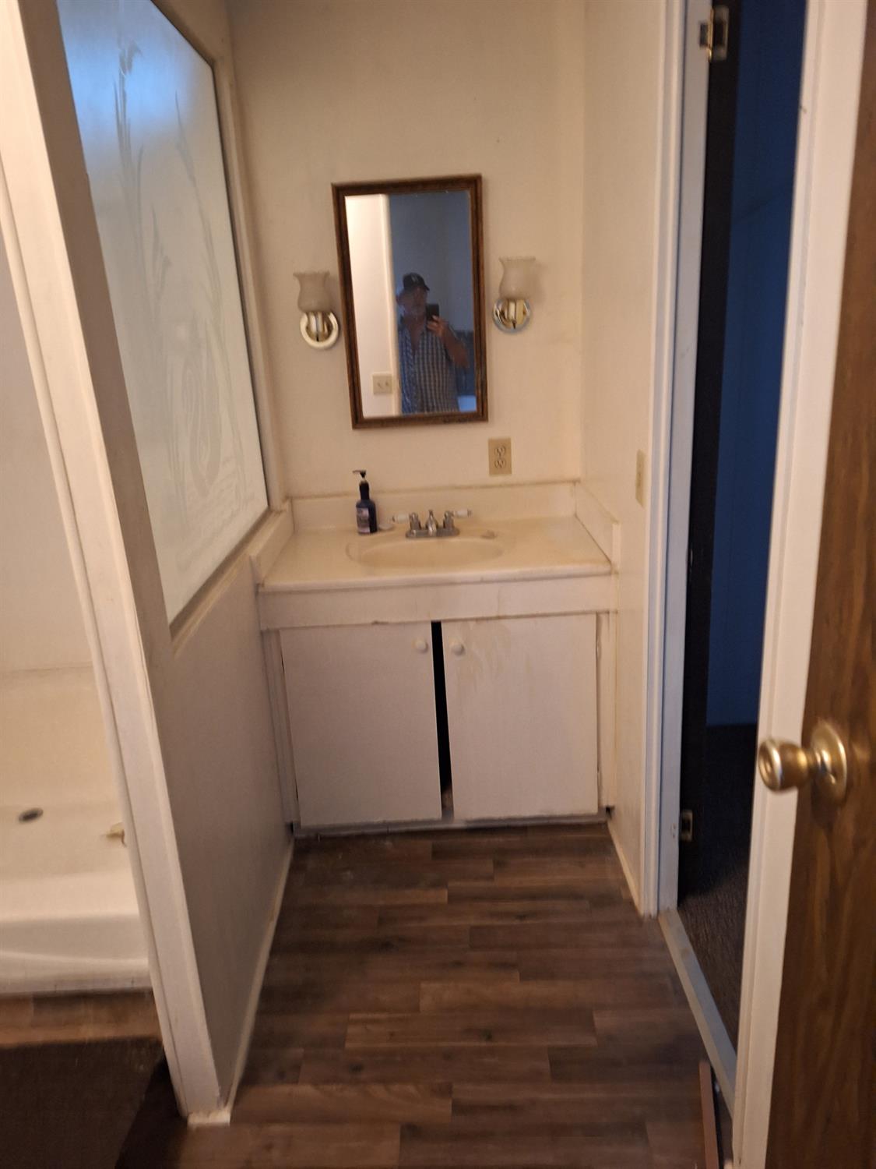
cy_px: 584
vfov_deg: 73.9
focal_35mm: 23
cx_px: 438
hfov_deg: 58.9
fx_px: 776
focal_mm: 5.54
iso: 320
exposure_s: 1/24
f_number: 1.8
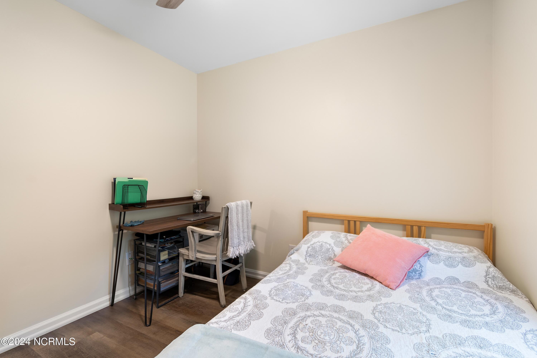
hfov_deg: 100.4
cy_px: 179
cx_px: 268
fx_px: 224
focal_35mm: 15
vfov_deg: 77.3
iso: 100
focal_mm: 10
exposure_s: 1/1.25
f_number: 4.5
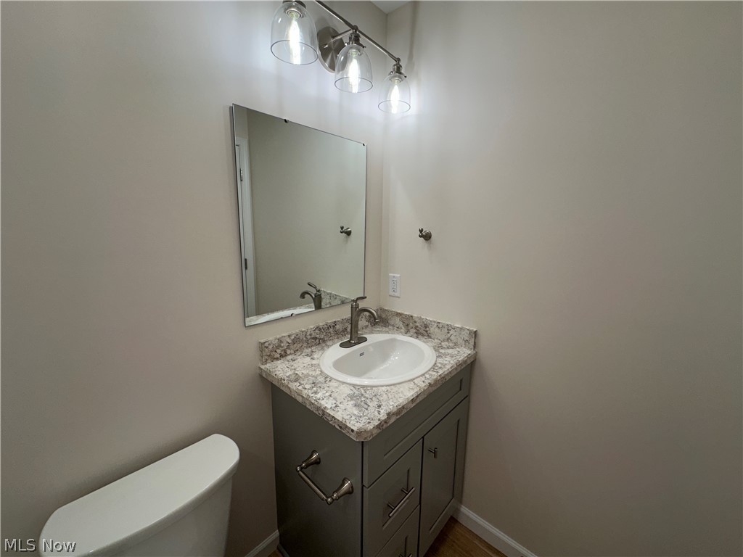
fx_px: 300
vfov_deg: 85.7
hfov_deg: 102.1
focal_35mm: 14
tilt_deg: -9.3
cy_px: 278
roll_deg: -0.7
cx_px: 372
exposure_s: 1/120
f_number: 2.2
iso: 50
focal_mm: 2.22
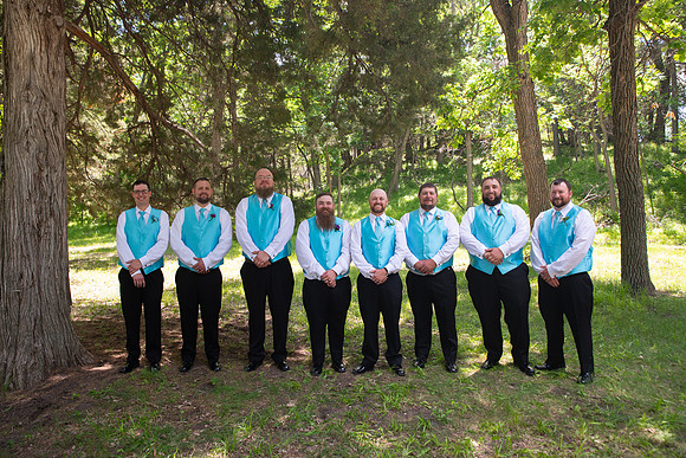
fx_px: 457
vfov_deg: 53.2
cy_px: 229
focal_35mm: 24
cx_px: 343
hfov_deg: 73.7
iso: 250
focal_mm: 24
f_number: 5
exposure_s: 1/125
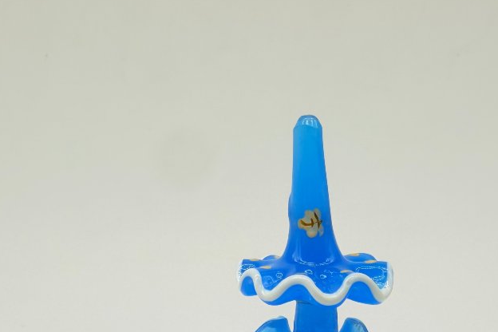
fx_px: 664
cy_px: 390
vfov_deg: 25.4
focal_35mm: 48
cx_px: 304
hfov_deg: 40.9
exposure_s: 1/507
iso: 40
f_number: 2.2
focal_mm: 2.22
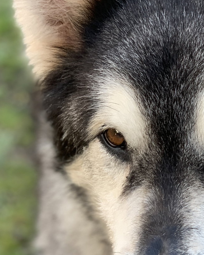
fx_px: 1004
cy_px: 202
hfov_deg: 11.5
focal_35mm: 133
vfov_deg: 14.4
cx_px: 183
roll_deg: +2.6
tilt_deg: -34.6
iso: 50
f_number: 2.4
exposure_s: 1/122
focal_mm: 6
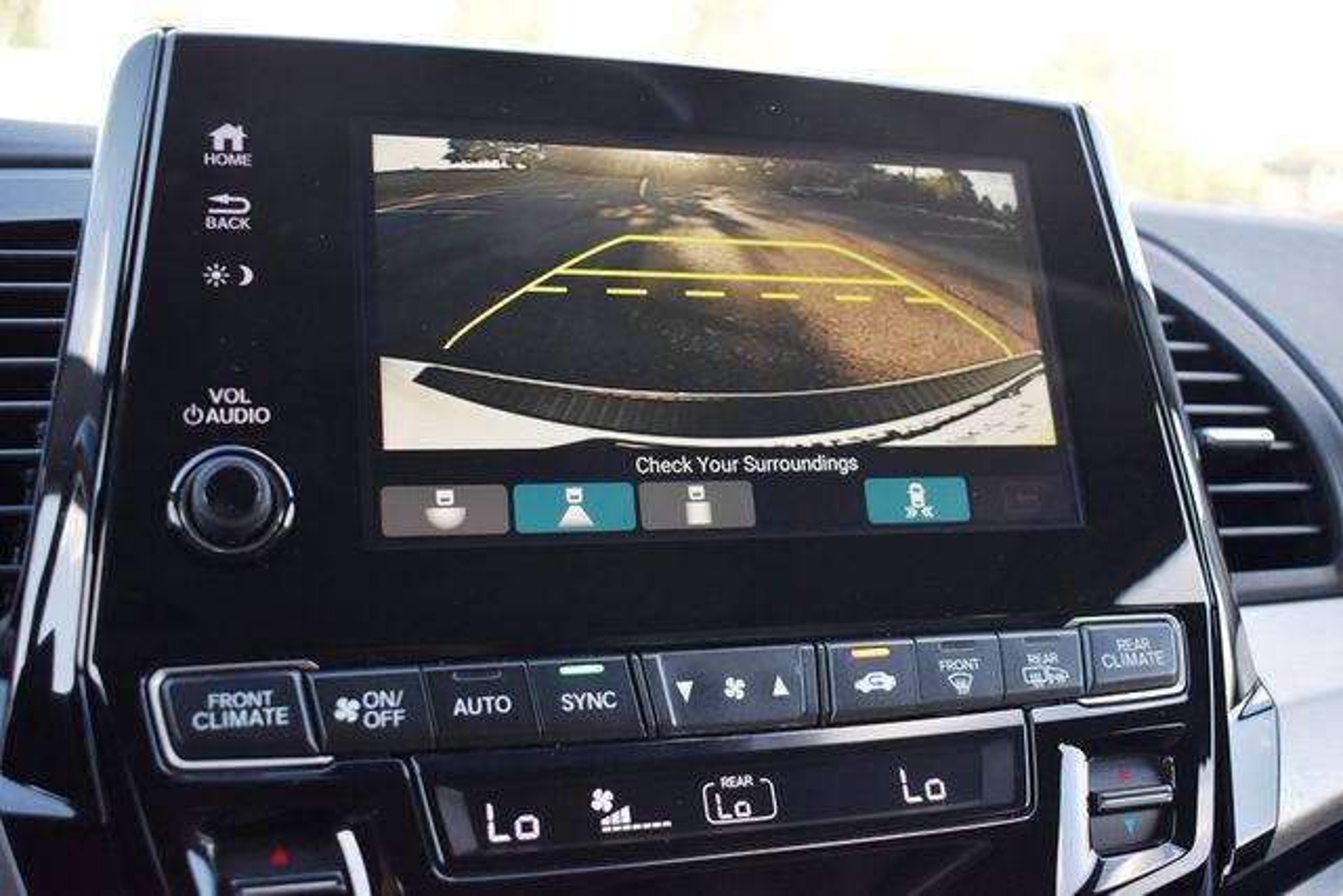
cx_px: 672
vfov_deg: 35.5
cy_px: 448
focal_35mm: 38
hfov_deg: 51.3
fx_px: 1399
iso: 800
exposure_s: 1/250
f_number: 4
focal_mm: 25
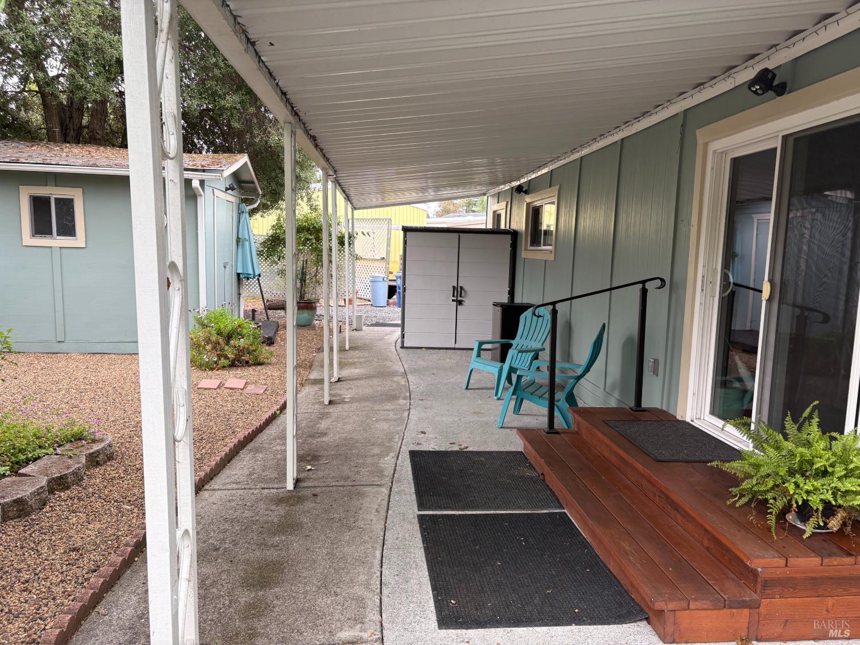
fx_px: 646
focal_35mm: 26
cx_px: 430
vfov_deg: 53.1
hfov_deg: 67.3
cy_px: 322
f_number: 1.6
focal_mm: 5.96
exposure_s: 1/447
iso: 64
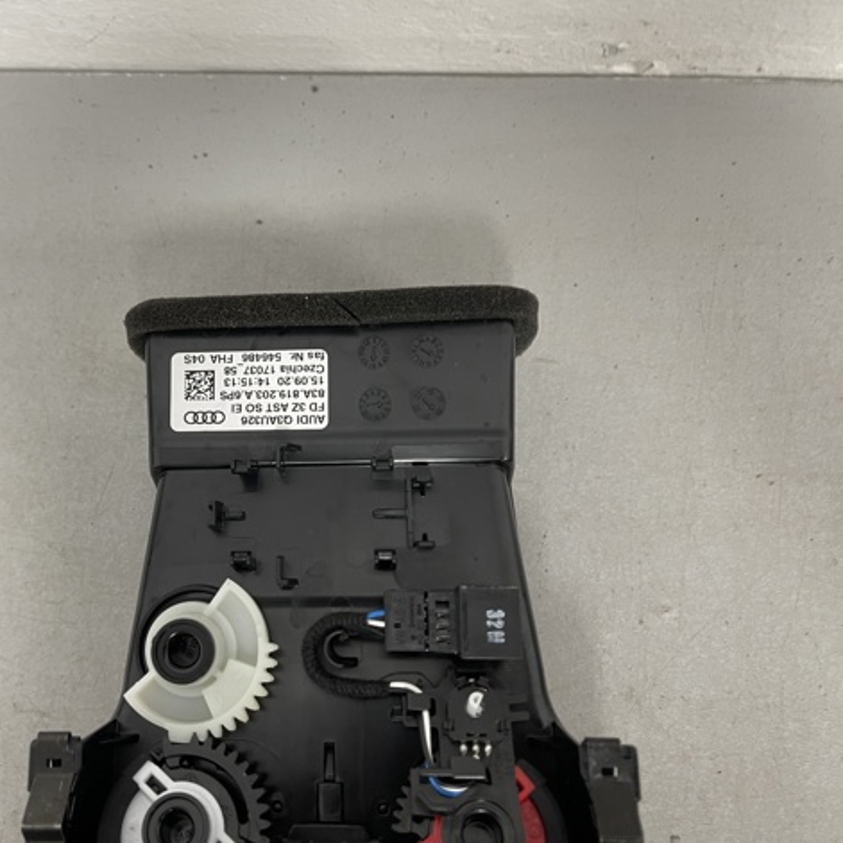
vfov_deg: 54.0
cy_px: 415
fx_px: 827
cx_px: 297
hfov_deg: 53.2
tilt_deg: -80.3
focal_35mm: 30
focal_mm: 5.1
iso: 125
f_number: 1.6
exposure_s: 1/50
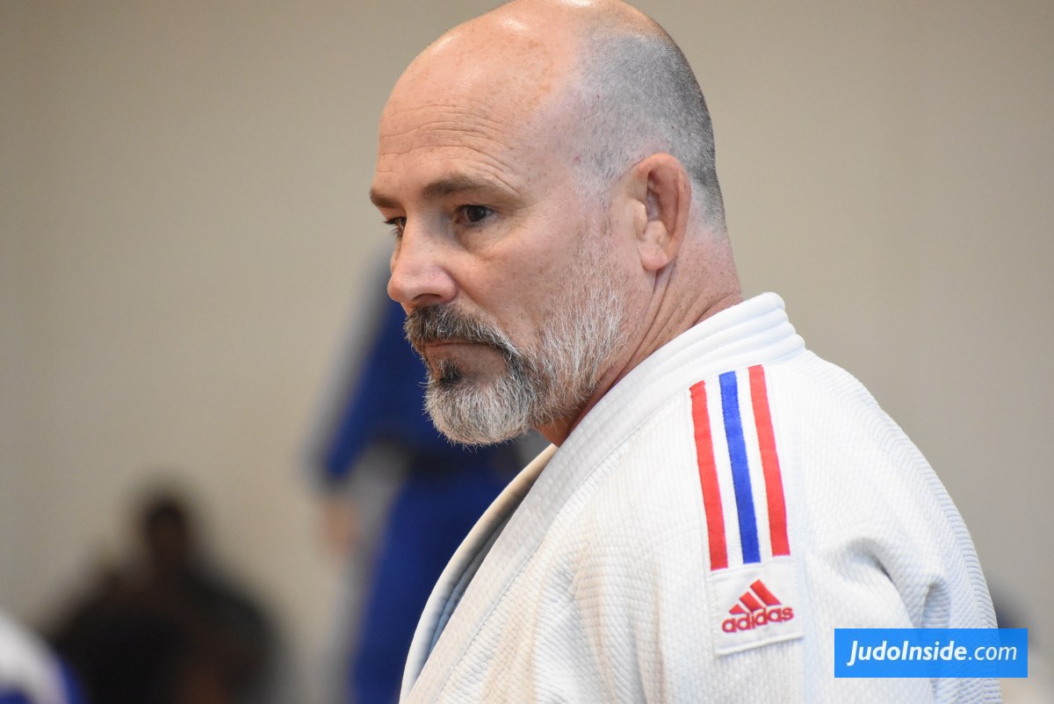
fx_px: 12305
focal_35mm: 420
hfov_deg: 4.9
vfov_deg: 3.3
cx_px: 527
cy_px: 352
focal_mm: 280
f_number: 6.3
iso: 3200
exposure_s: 1/250
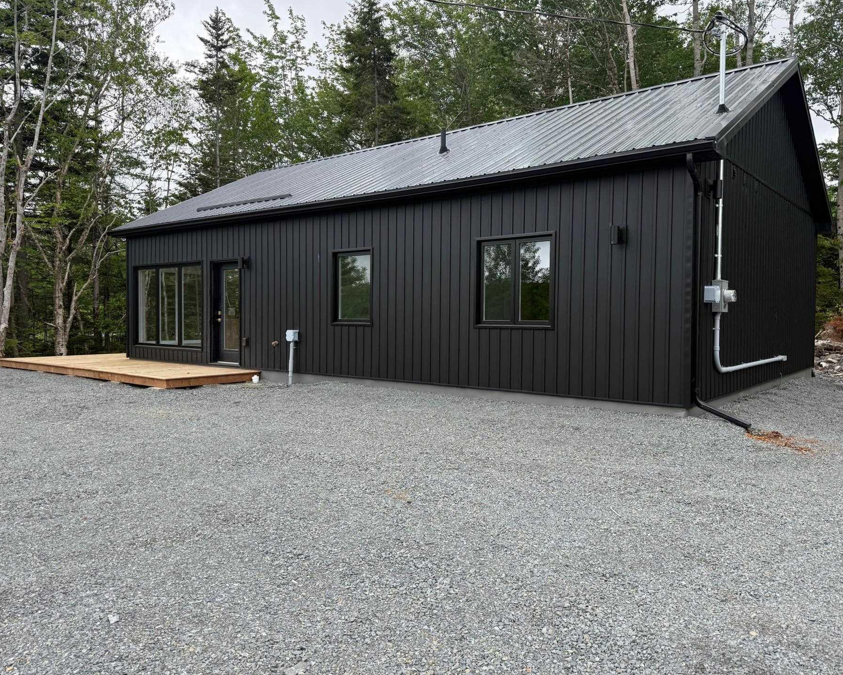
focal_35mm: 26
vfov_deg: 54.9
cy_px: 327
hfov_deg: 66.0
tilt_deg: -1.5
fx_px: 649
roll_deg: -0.2
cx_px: 439
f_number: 1.78
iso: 100
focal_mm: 6.76
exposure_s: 1/1230
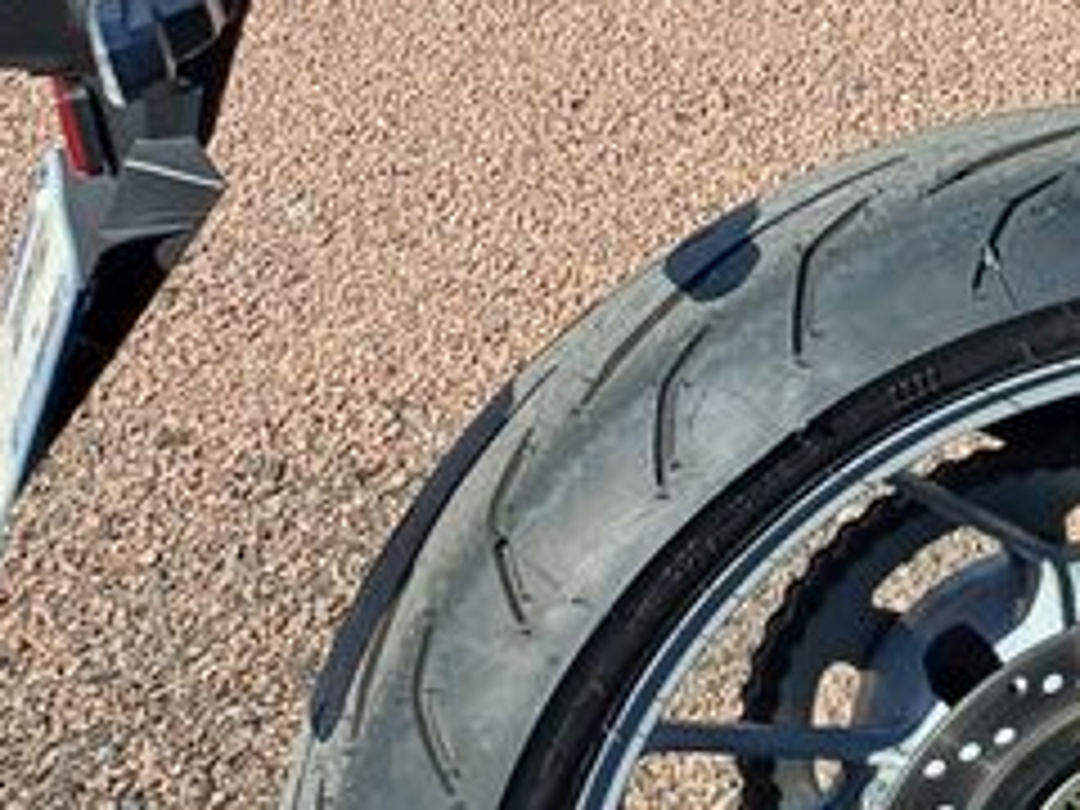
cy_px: -162
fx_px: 3245
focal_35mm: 104
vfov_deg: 13.8
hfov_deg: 15.1
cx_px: 2205
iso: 50
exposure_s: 1/650
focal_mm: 4.65
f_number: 1.8
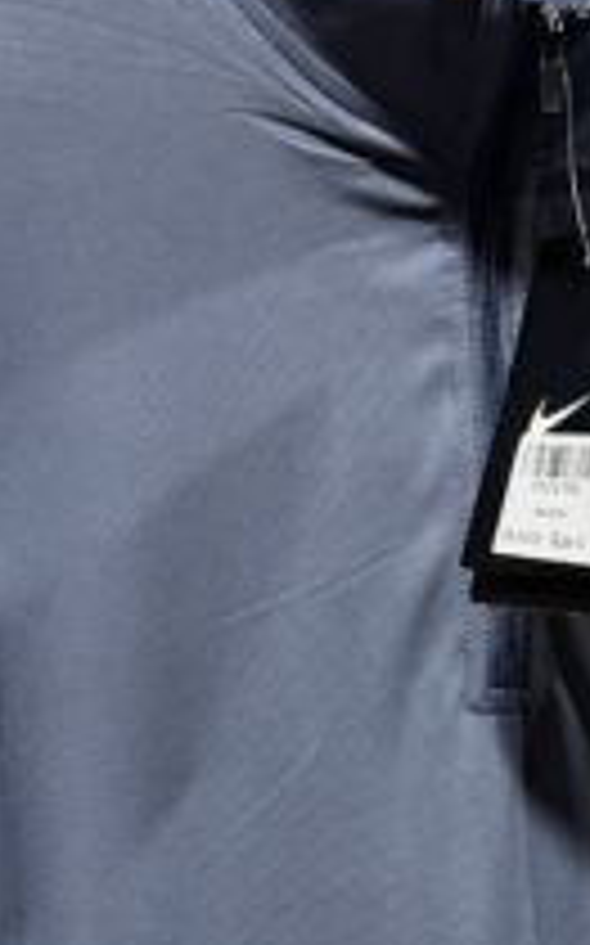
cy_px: 1084
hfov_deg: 13.4
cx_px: 477
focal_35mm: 97
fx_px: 2499
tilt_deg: -11.8
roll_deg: +1.1
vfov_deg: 20.3
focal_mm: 6.76
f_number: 1.78
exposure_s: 1/60
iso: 320
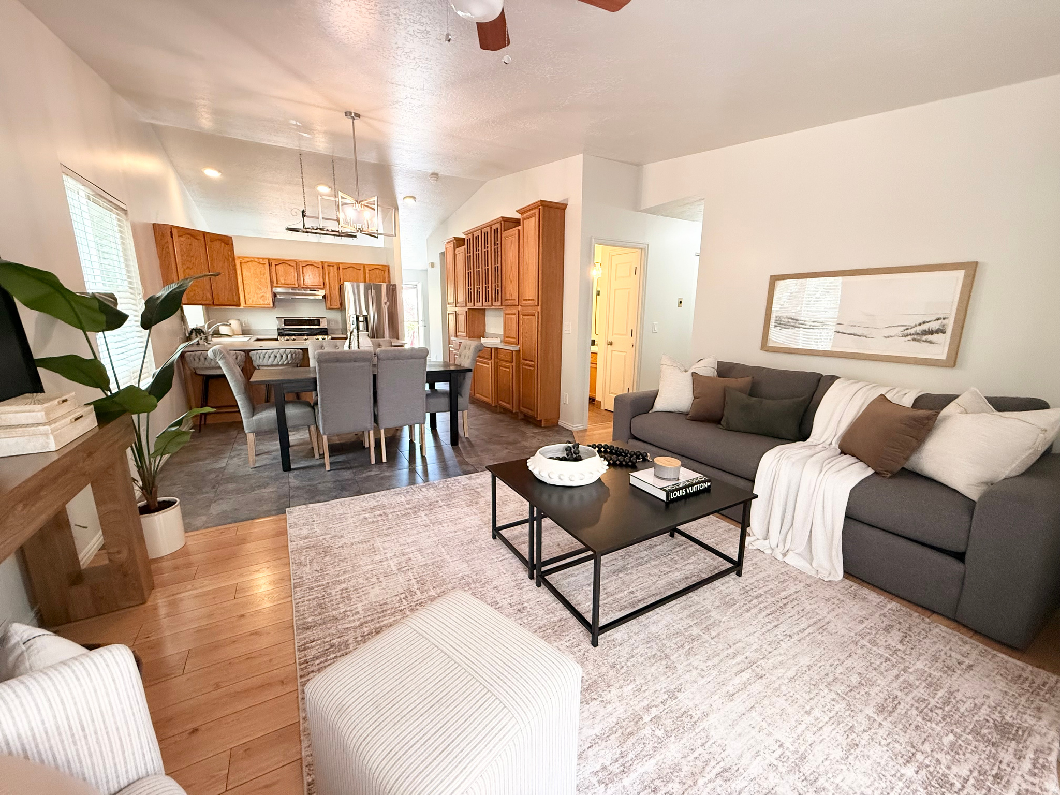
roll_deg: -0.8
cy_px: 398
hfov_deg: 102.1
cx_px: 530
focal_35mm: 14
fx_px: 429
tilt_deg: -12.0
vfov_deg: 85.7
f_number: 2.2
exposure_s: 1/120
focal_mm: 2.22
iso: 500
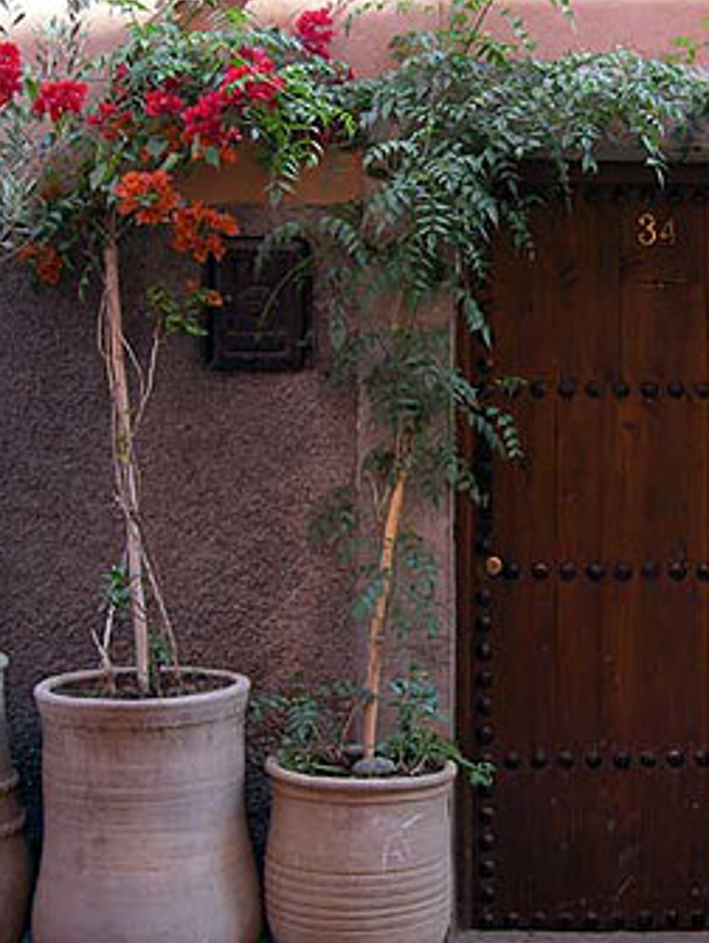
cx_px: 509
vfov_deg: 37.5
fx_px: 1390
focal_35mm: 51
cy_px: 473
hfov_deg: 28.3
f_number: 2.8
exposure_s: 1/69.5
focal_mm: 8
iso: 100
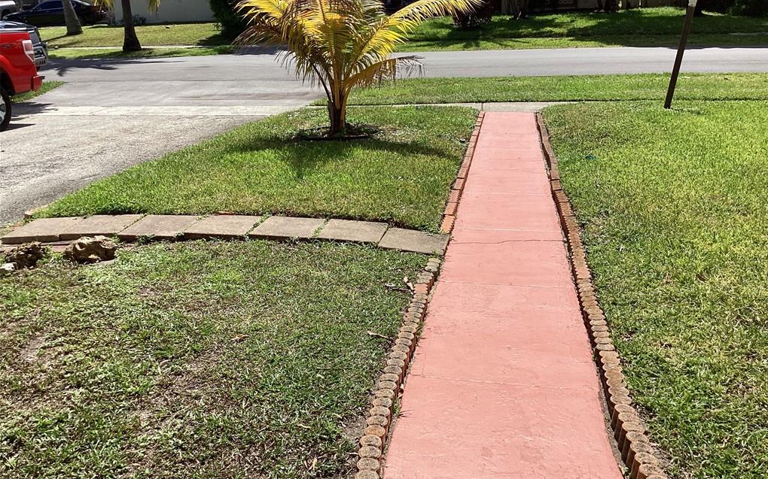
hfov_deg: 58.2
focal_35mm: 33
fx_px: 691
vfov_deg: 38.3
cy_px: 234
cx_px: 385
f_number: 2.4
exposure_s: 1/1597
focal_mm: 3.3
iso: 25
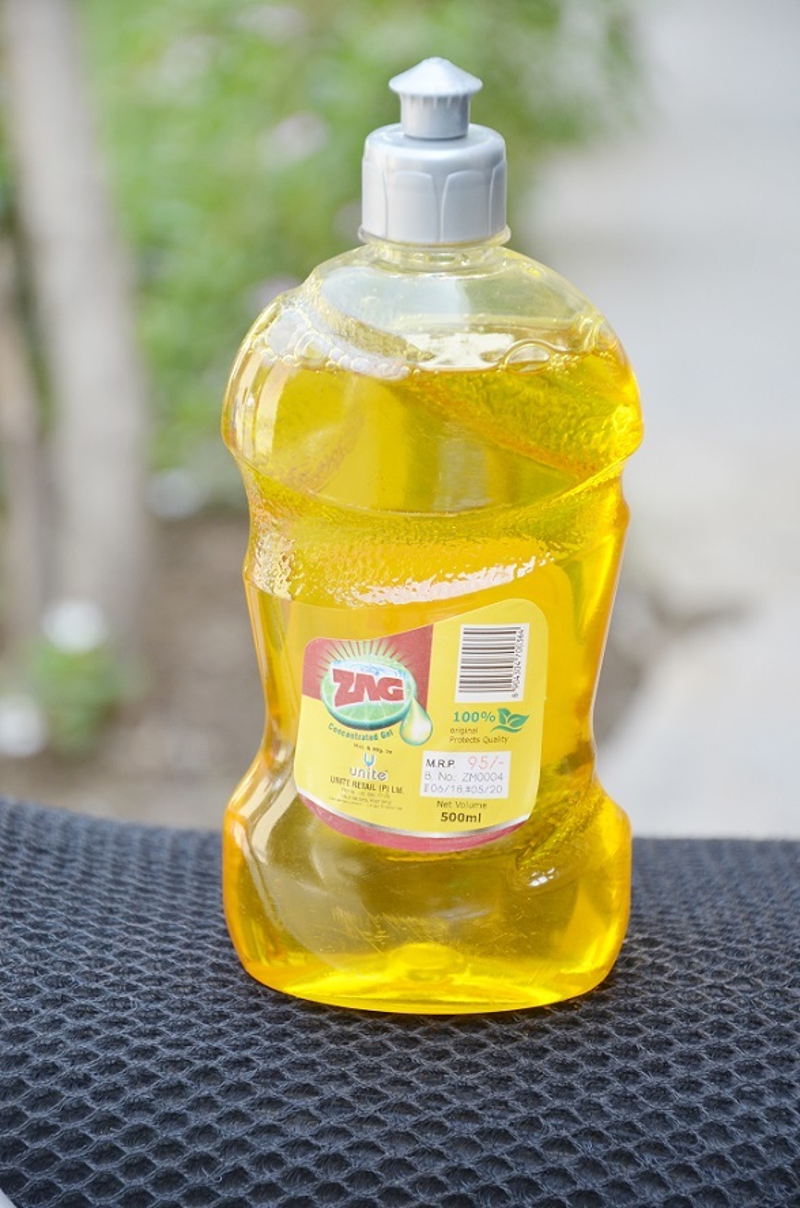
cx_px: 400
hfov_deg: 10.7
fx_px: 4270
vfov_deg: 16.1
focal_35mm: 128
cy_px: 604
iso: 320
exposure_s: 1/125
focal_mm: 85
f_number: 5.6
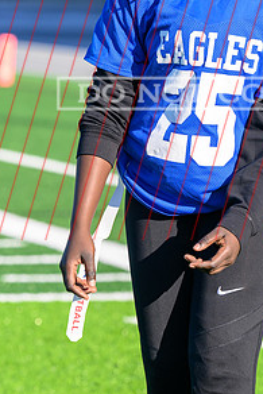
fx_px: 3776
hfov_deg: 4.0
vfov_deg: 6.0
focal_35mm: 345
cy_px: 143
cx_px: 127
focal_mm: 130
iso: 220
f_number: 3.5
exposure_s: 1/1250
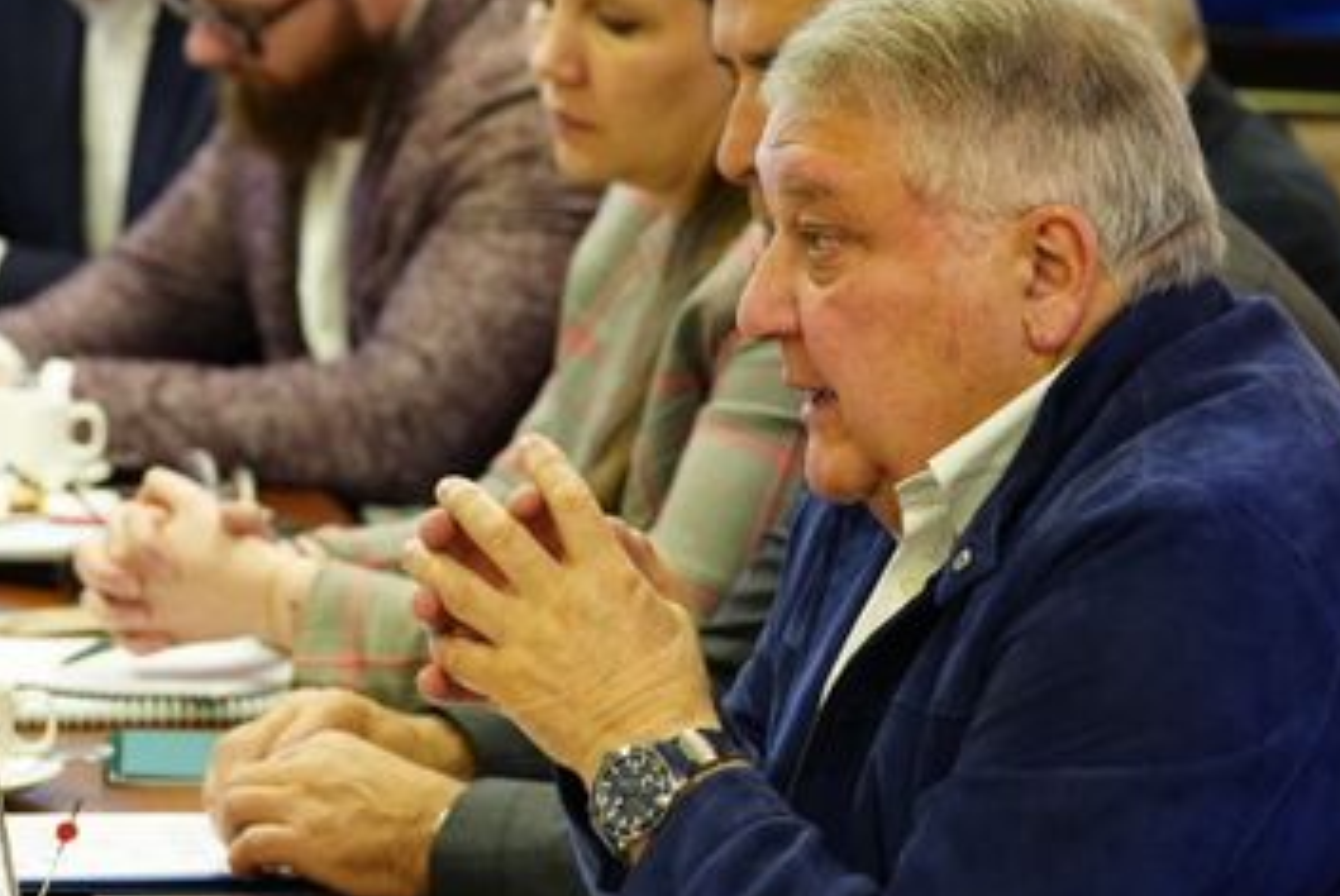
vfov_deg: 6.0
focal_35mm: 231
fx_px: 8605
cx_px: 583
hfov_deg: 8.9
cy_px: 482
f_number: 5
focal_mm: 117
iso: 2500
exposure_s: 1/100
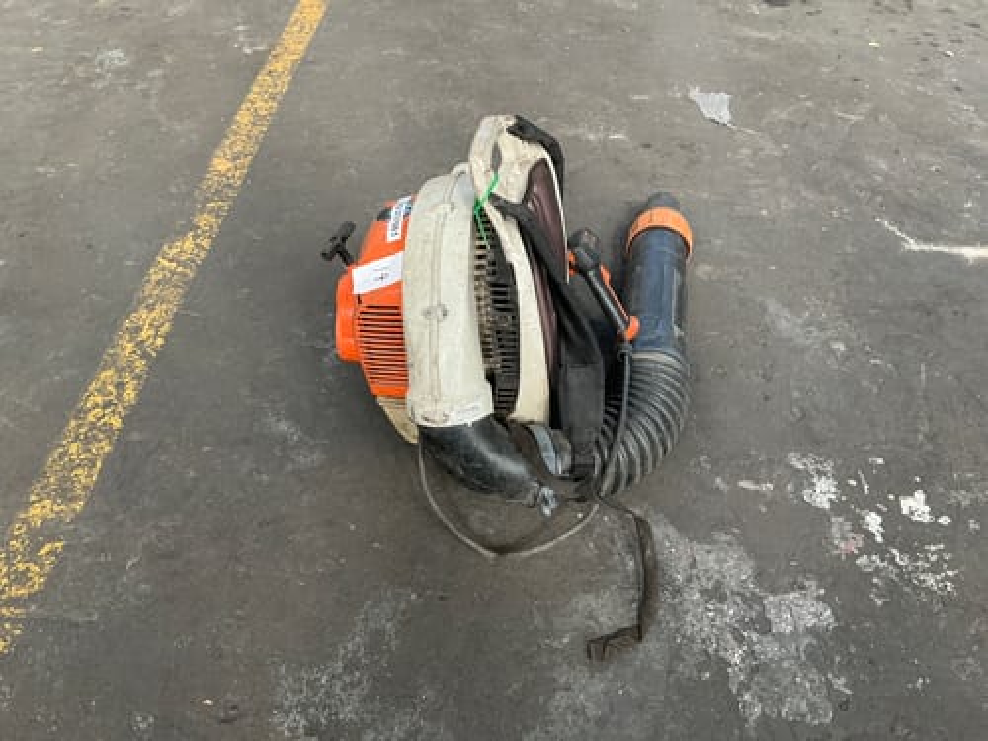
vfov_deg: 49.7
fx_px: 799
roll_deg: -1.5
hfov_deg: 63.4
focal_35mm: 28
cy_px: 370
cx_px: 494
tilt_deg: -42.6
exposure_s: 1/62
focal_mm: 3
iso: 64
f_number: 1.8
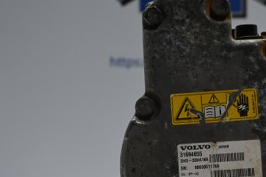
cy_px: 134
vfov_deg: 15.0
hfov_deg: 22.2
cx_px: 197
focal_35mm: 91
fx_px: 672
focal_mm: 34
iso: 450
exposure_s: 1/50
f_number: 5
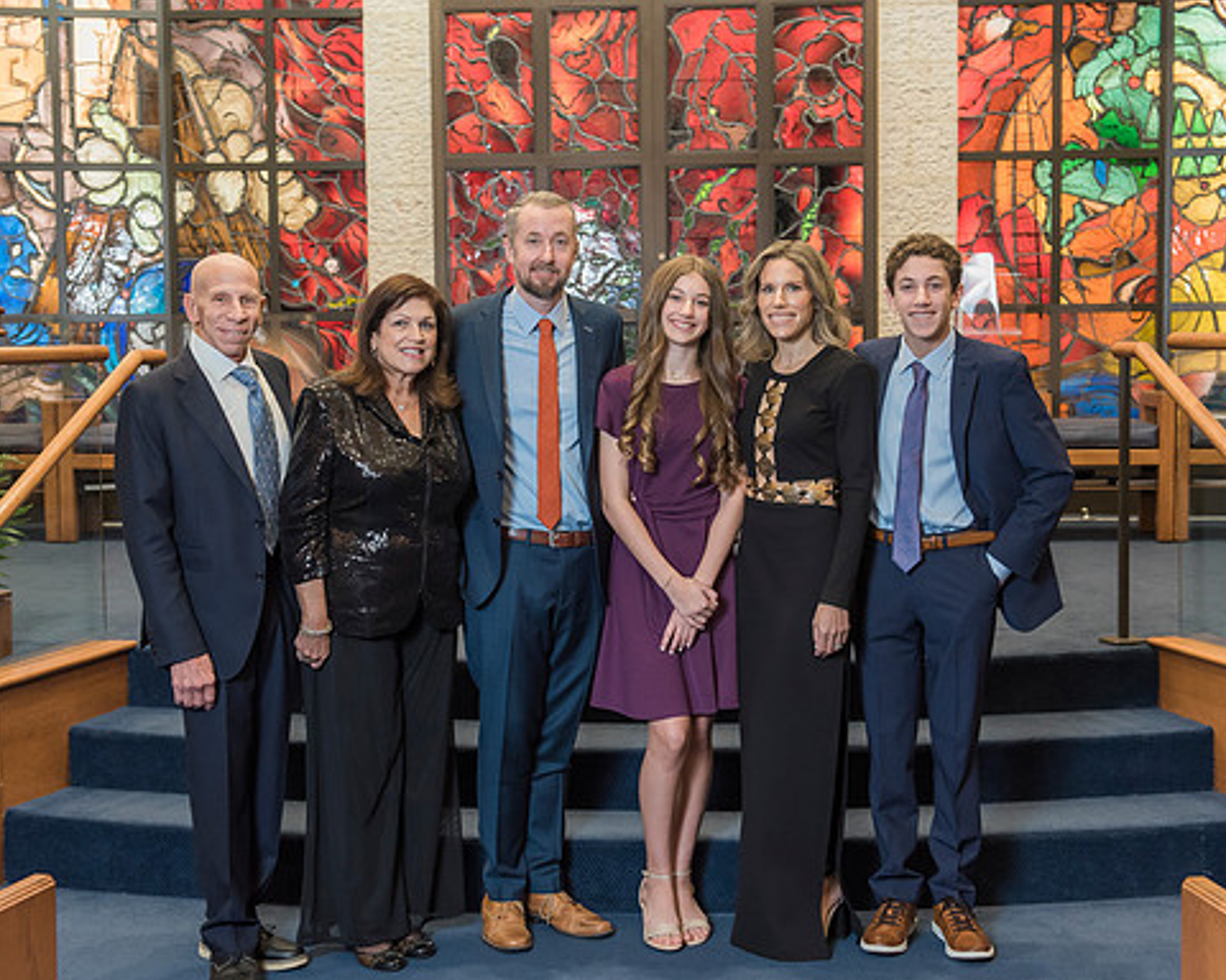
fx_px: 1887
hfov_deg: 36.0
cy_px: 486
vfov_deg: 29.1
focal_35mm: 52
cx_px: 608
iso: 1250
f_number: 4
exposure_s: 1/100
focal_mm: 44
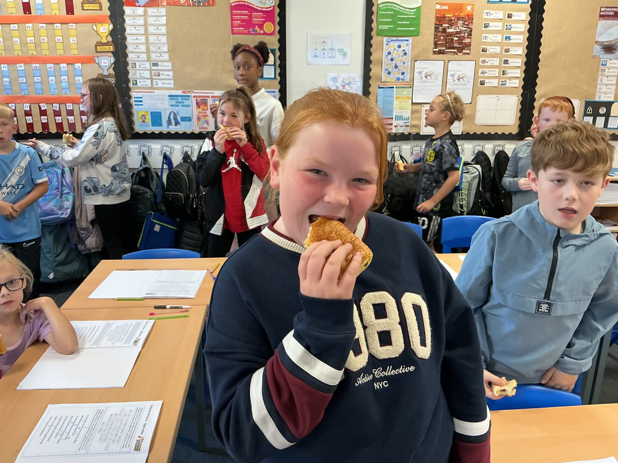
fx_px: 518
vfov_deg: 48.2
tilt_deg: -20.0
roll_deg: -1.2
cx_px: 309
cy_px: 232
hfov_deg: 61.7
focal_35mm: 29
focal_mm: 3
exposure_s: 1/60
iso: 100
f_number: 1.8
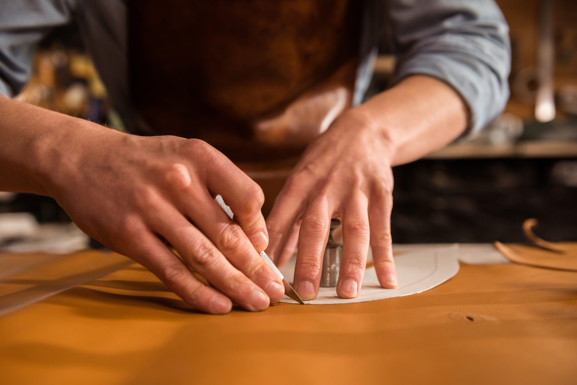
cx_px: 288
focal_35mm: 44
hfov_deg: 44.5
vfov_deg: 30.5
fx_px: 705
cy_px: 192
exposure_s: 1/100
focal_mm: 44
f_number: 3.5
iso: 320
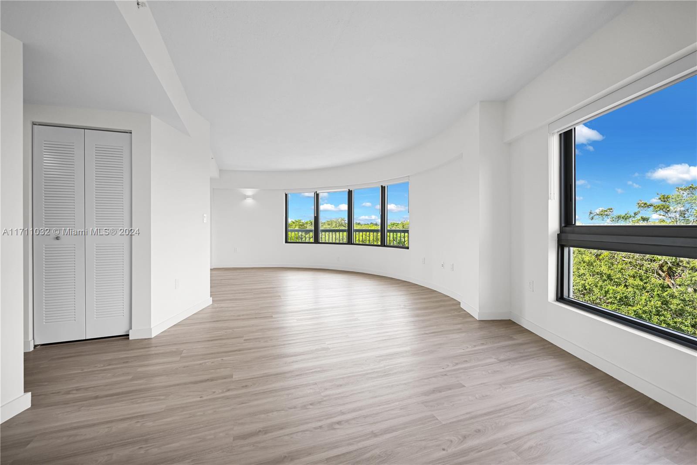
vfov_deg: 81.2
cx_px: 348
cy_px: 232
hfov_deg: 104.2
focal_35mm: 14
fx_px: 271
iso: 100
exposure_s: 1/60
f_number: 4
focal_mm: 14
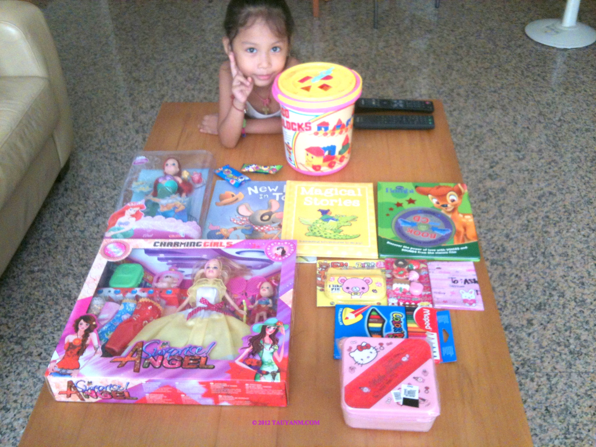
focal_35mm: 35
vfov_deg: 40.7
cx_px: 298
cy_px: 224
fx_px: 603
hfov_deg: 52.6
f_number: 2.8
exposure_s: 1/15
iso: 125
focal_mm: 3.85
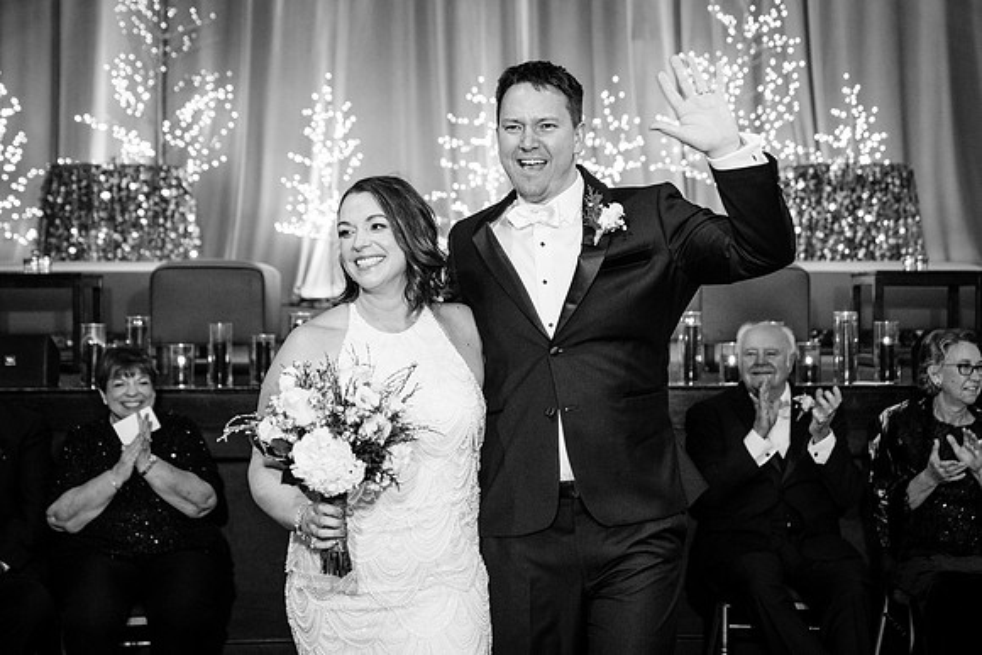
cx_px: 491
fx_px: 1969
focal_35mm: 72
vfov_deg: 18.9
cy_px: 328
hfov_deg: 28.0
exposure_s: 1/125
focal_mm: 70
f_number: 4
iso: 4000
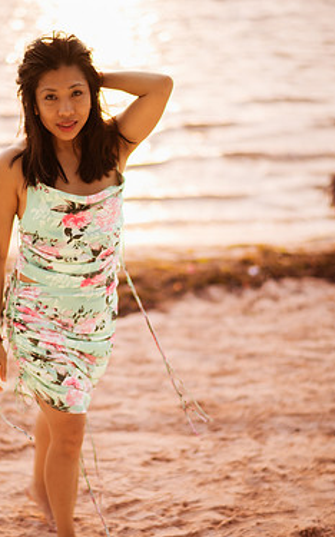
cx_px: 125
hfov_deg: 18.3
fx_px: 1038
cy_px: 288
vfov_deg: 29.0
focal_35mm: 71
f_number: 1.4
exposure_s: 1/2000
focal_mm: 58
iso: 100
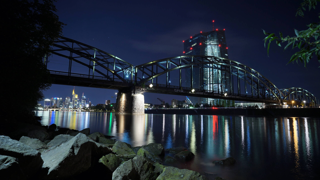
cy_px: 92
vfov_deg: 53.6
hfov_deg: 83.8
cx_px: 160
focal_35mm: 21
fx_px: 178
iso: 100
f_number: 8
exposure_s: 30
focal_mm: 20
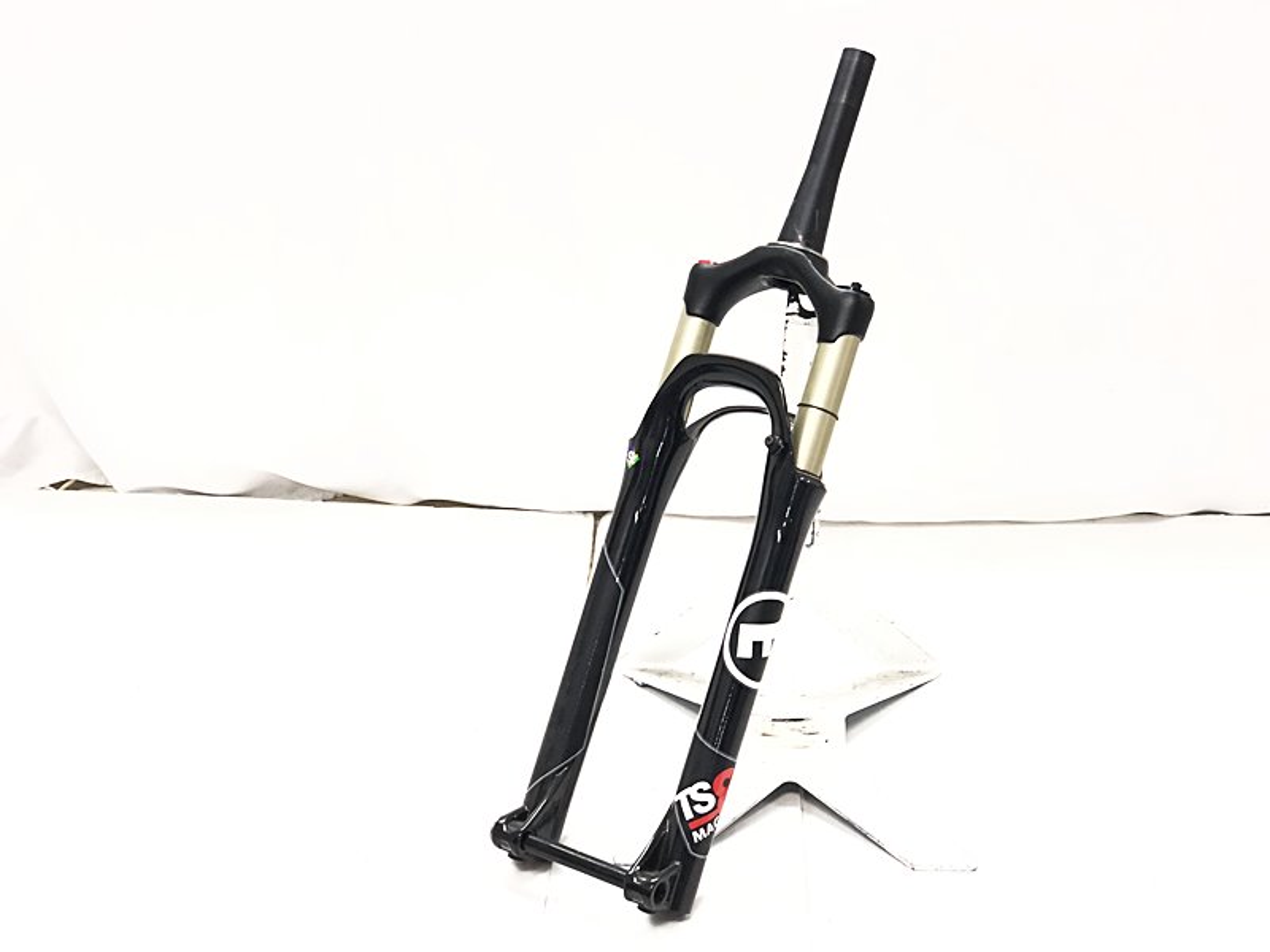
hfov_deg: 36.8
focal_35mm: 52
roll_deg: +0.9
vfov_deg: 28.0
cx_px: 635
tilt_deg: -23.4
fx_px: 1908
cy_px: 476
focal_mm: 6
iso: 100
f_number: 2.4
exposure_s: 1/33
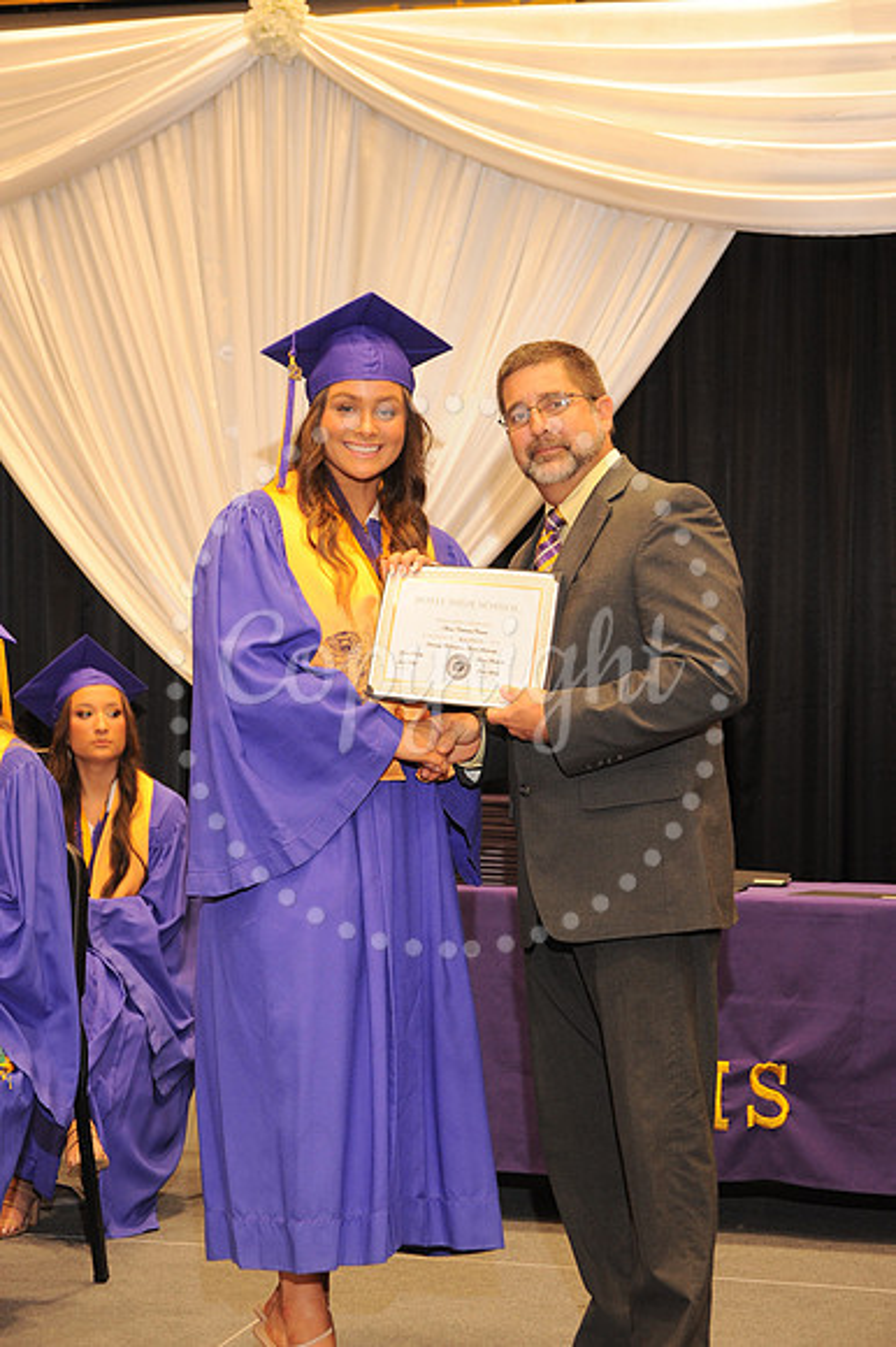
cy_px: 674
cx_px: 448
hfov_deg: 20.6
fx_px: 2467
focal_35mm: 66
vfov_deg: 30.5
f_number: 5.6
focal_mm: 66
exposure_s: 1/60
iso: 1250
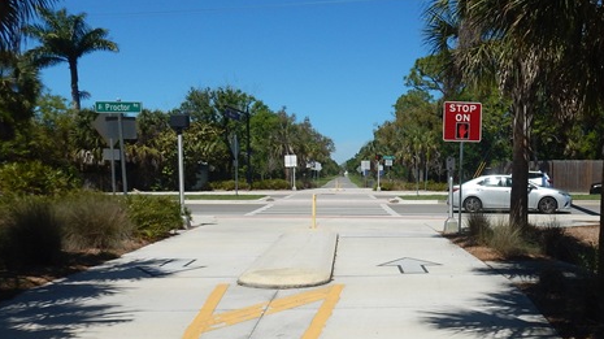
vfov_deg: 42.8
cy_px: 158
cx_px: 305
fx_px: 432
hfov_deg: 69.9
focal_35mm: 27
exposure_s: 1/400
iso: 125
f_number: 8.2
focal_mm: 4.3
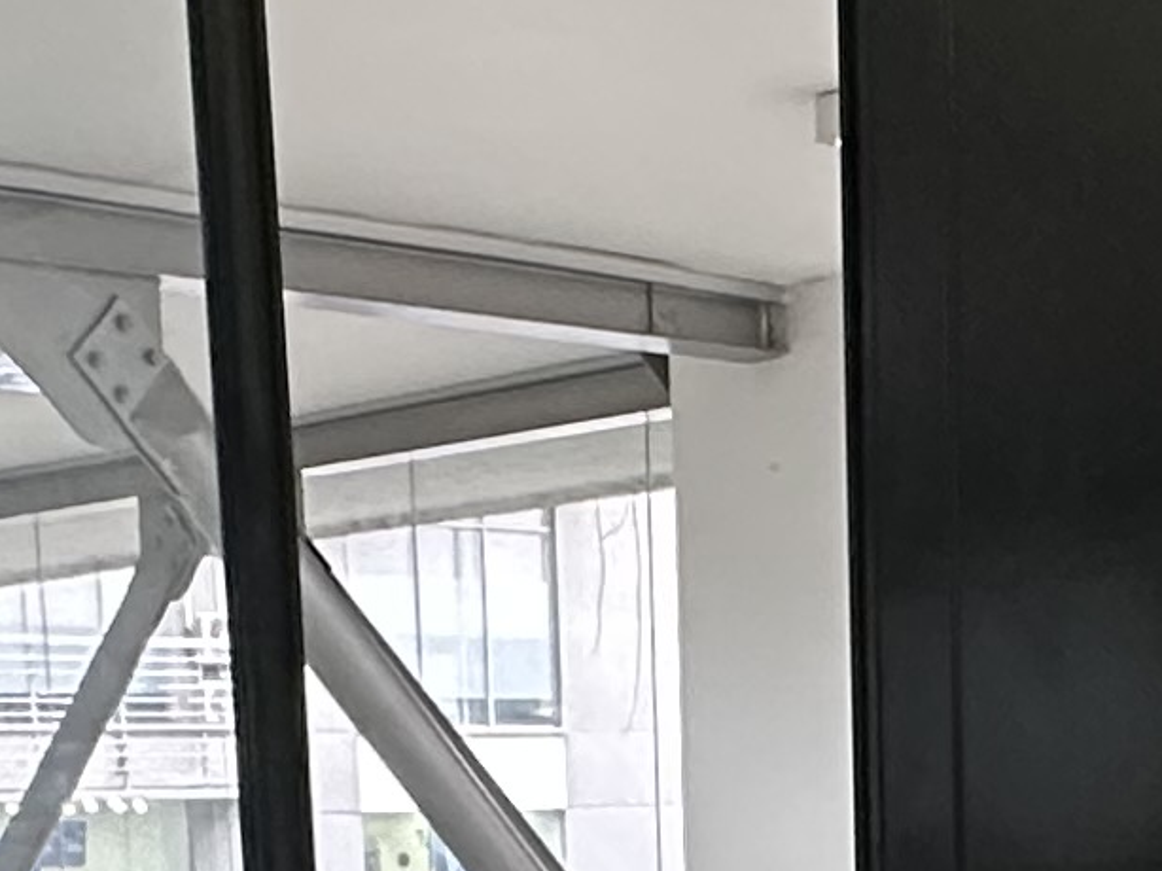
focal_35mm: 92
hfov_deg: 21.3
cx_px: 634
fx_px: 3087
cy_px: 1509
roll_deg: +1.6
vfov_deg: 14.4
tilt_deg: -10.8
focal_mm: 2.22
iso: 250
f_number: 2.2
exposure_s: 1/60
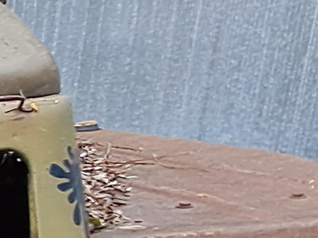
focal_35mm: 81
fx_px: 744
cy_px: 243
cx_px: -343
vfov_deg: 17.7
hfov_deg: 16.9
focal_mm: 1.42
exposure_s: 1/334
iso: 40
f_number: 2.2
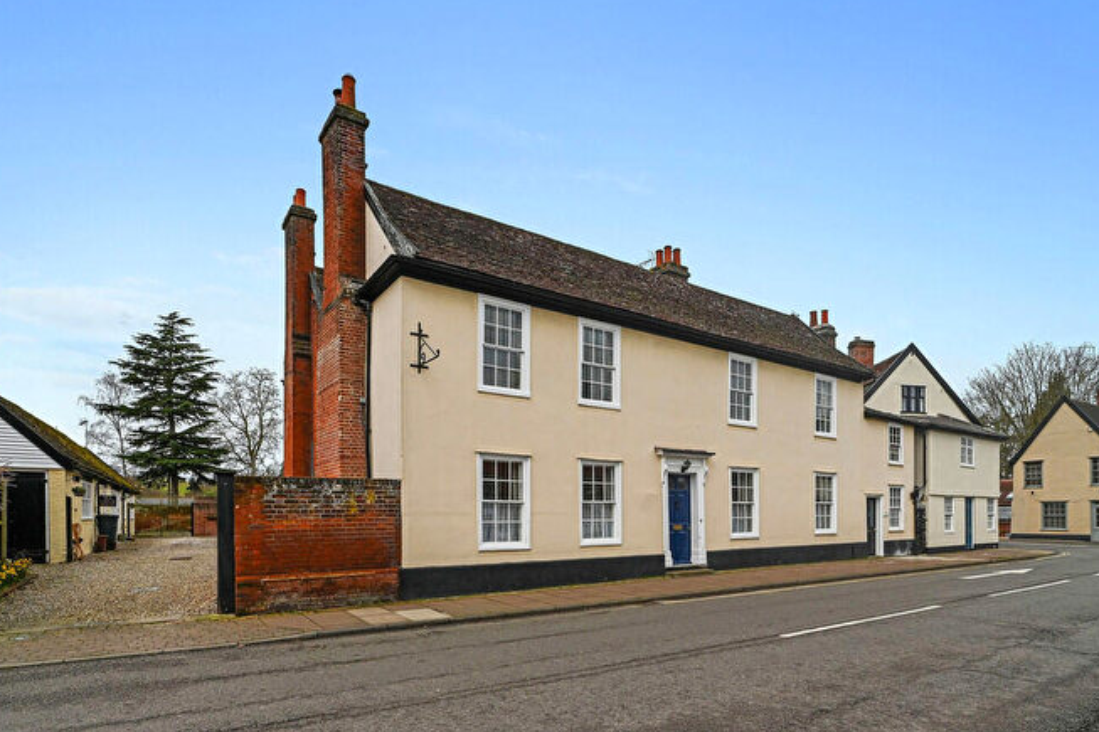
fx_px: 458
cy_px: 384
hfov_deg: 100.4
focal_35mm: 15
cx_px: 537
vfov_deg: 77.2
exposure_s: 1/640
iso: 400
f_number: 8
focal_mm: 14
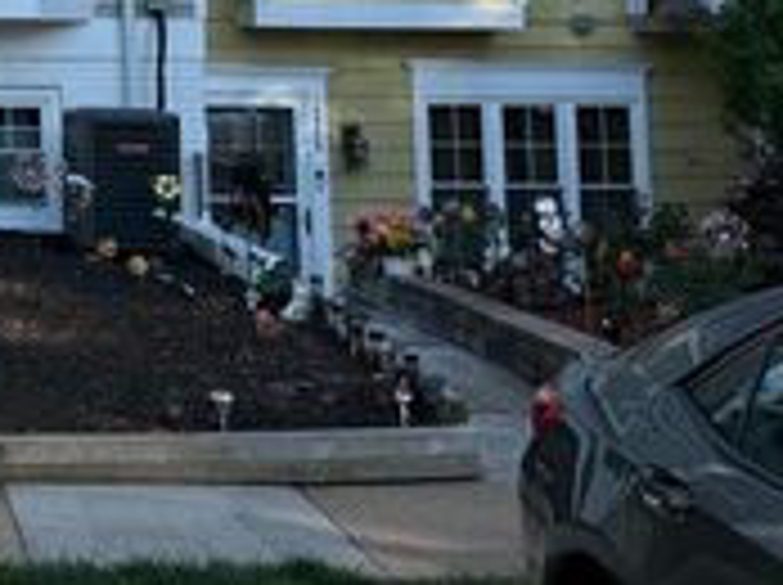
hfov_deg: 24.9
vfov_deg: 19.9
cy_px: -133
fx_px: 1559
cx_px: -202
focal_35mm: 69
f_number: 1.78
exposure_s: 1/2370
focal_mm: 6.76
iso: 80
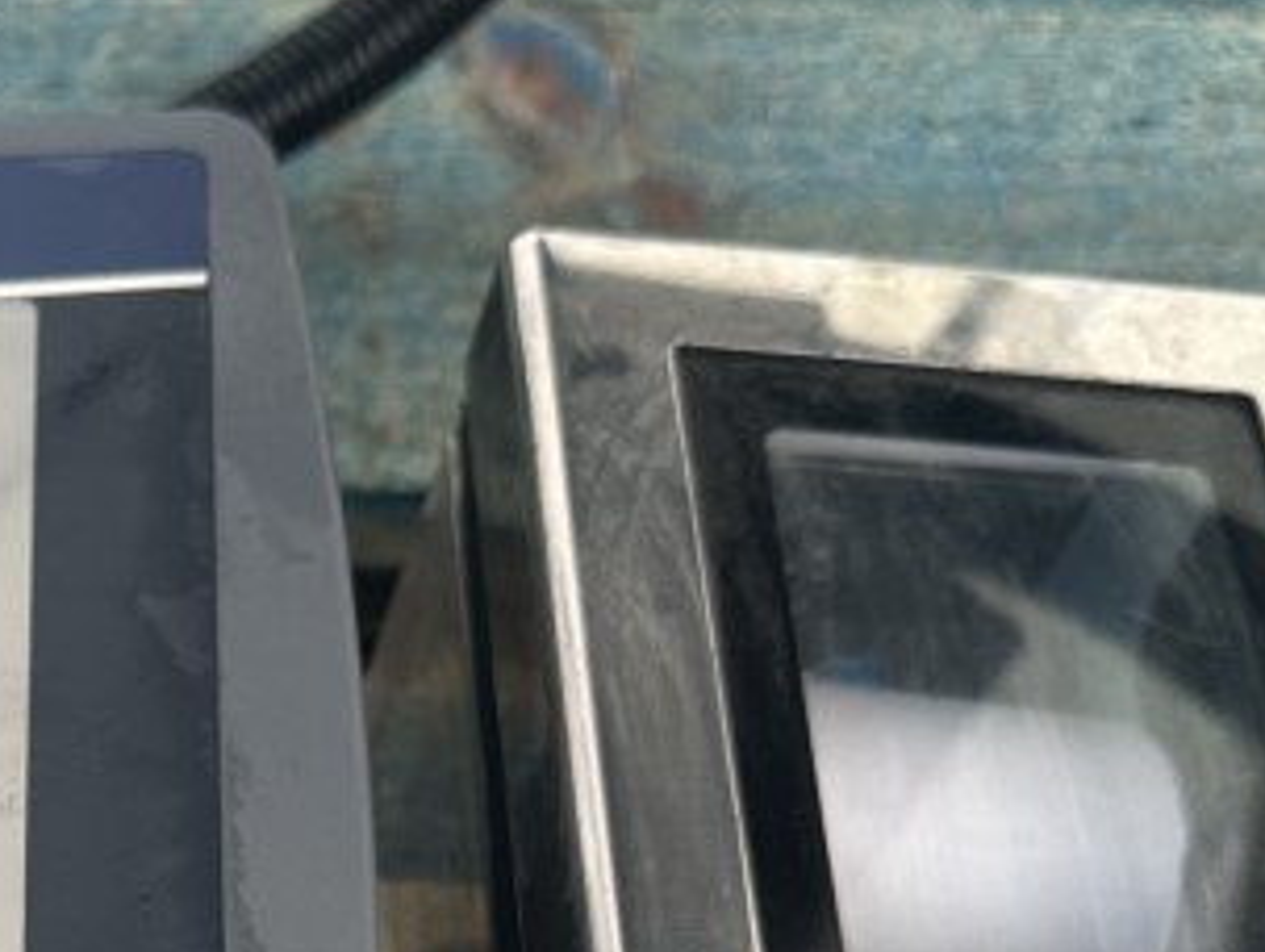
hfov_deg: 22.6
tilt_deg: -62.1
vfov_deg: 17.0
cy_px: 1311
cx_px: -163
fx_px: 2964
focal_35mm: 81
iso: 80
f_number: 1.78
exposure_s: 1/303
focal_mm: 6.86
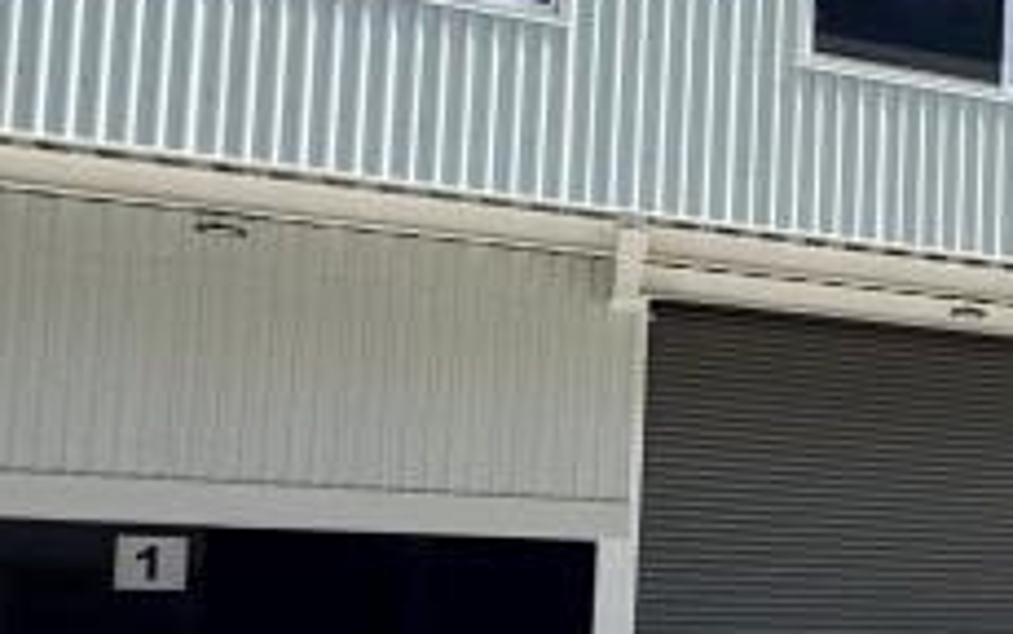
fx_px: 1823
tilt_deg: +4.9
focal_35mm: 66
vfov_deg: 19.4
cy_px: 568
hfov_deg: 21.7
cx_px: 1757
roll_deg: +1.1
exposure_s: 1/1178
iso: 50
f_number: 2.2
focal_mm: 2.22
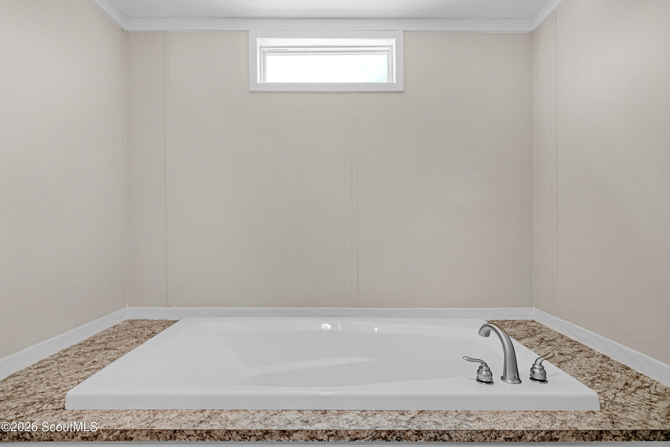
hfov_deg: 95.0
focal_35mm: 16
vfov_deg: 72.0
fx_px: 307
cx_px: 335
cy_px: 224
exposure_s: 1/10
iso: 250
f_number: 7.1
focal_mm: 11
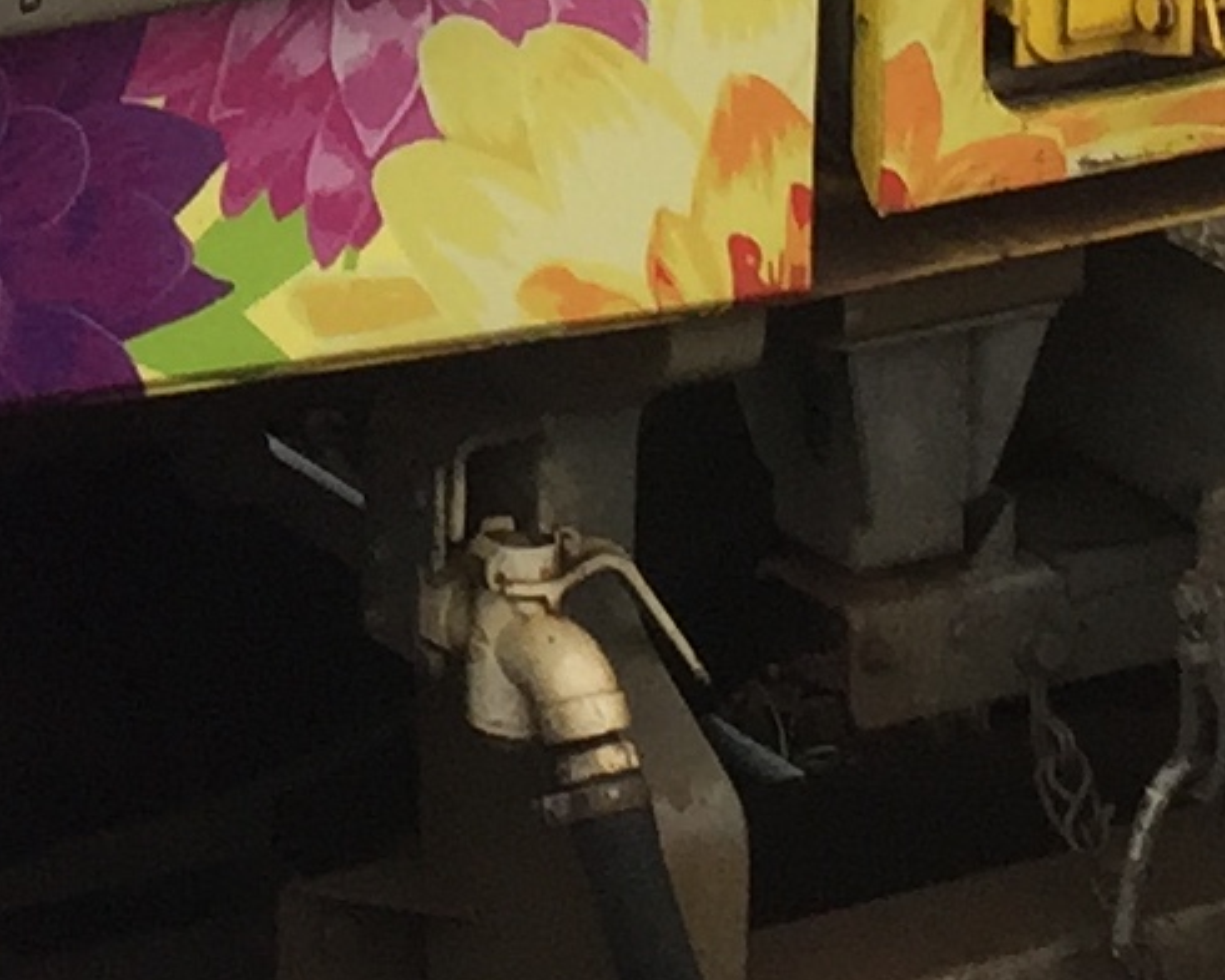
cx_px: -407
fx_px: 6817
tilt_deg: -6.0
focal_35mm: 188
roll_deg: -1.7
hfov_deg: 10.0
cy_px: -1658
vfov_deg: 7.5
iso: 32
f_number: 2.2
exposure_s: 1/920
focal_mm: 4.15
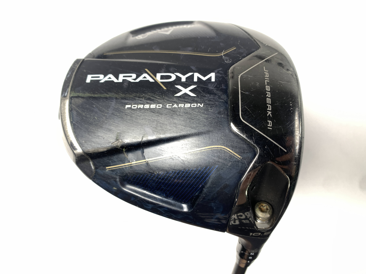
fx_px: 275
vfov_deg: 53.1
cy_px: 137
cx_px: 183
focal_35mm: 26
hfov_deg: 67.3
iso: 50
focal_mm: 4.25
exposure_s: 1/120
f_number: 1.8
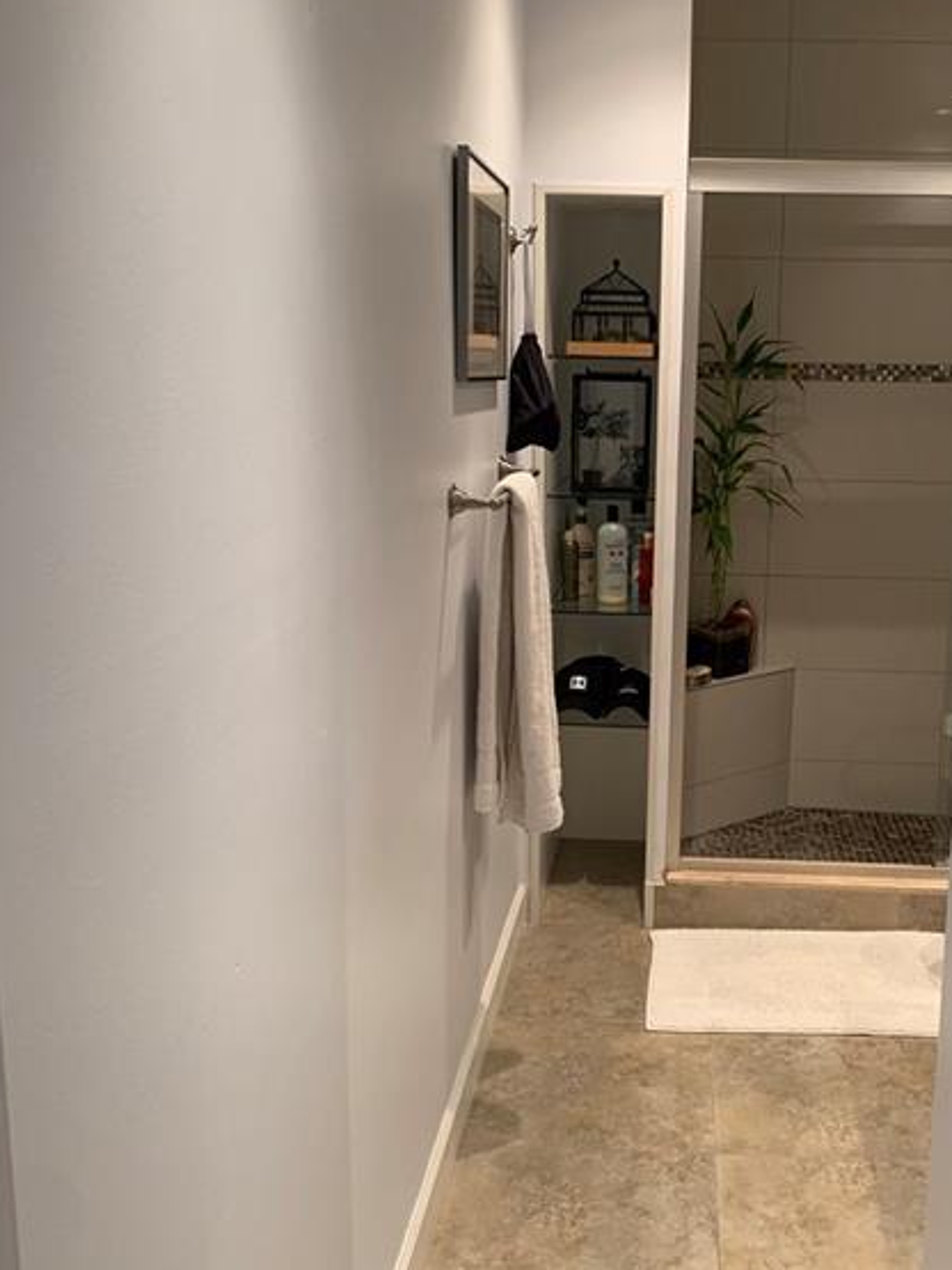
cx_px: 638
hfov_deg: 39.2
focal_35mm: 36
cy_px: 634
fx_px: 1321
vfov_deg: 51.4
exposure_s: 1/60
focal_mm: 4.25
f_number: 1.8
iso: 125
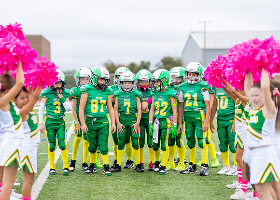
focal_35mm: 128
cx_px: 130
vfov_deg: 11.2
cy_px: 100
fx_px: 1016
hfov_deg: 15.7
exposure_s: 1/2000
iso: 500
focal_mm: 122
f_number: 2.8
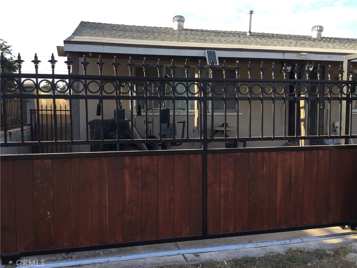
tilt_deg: -5.9
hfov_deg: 58.4
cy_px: 134
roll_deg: -1.7
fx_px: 320
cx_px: 178
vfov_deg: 45.4
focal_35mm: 31
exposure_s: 1/207
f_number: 2.4
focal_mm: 3.3
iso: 25
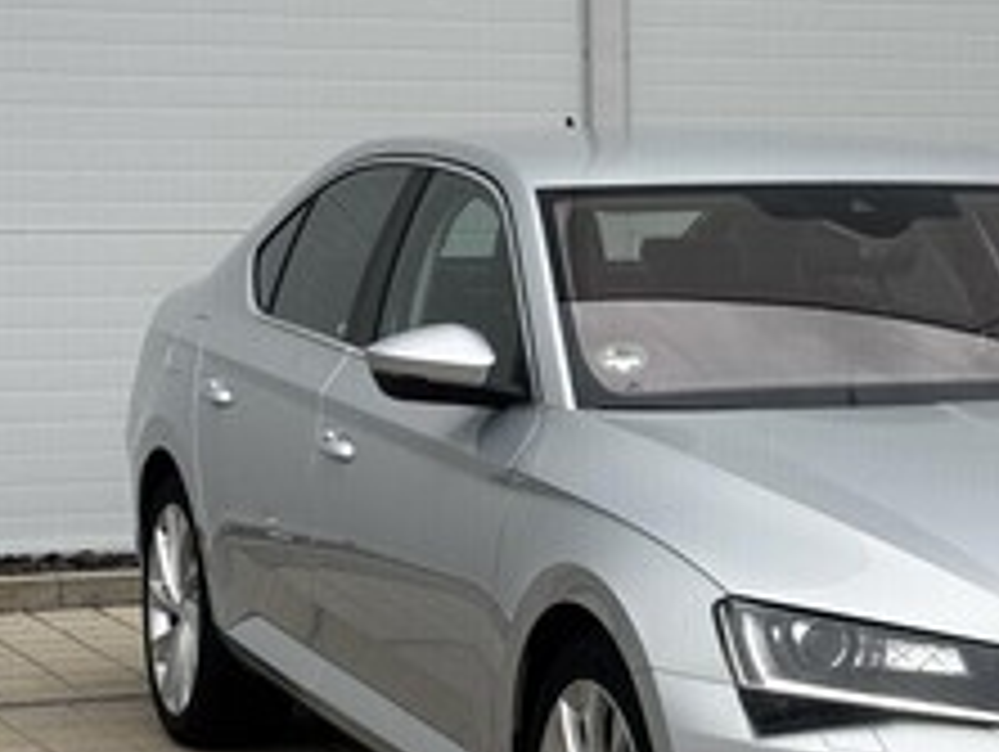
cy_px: 529
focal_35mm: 119
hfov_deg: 16.3
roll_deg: +0.6
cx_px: 873
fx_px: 3438
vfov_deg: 12.5
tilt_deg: -5.1
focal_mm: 6.76
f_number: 1.78
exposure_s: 1/1524
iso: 64
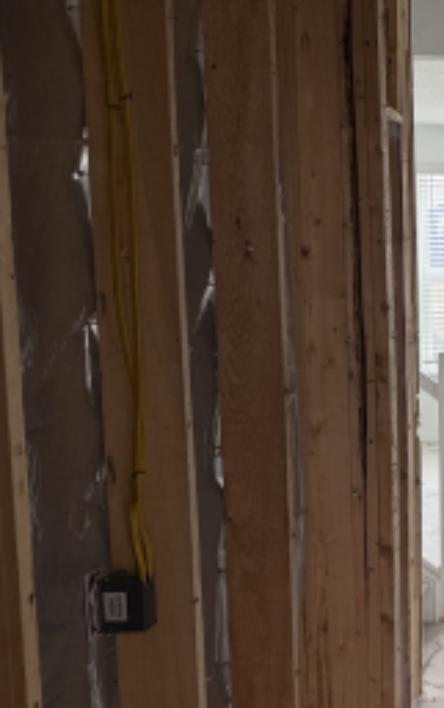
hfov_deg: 17.5
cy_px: 457
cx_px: 694
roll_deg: -0.8
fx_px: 1276
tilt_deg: -7.8
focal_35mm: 66
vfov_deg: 30.9
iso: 160
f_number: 1.78
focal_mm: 6.76
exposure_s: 1/139
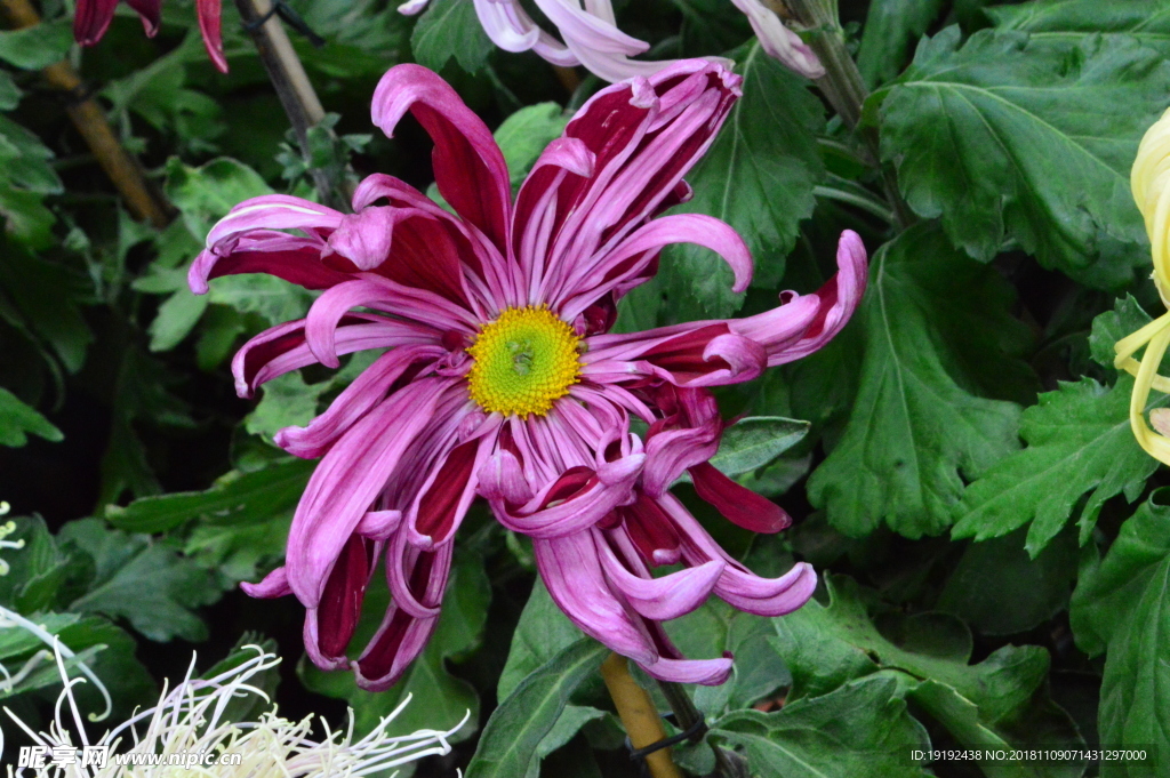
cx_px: 585
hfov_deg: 14.4
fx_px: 4627
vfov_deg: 9.6
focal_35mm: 142
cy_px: 389
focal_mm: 95
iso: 6400
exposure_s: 1/60
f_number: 22
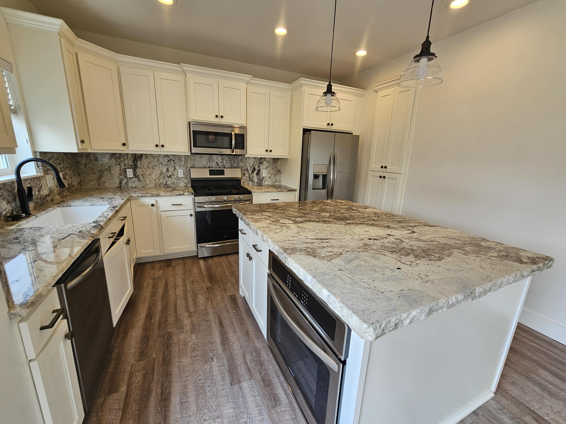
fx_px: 213
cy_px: 212
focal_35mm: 13
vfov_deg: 89.9
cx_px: 283
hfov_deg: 106.2
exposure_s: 1/120
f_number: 2.2
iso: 80
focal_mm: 2.2
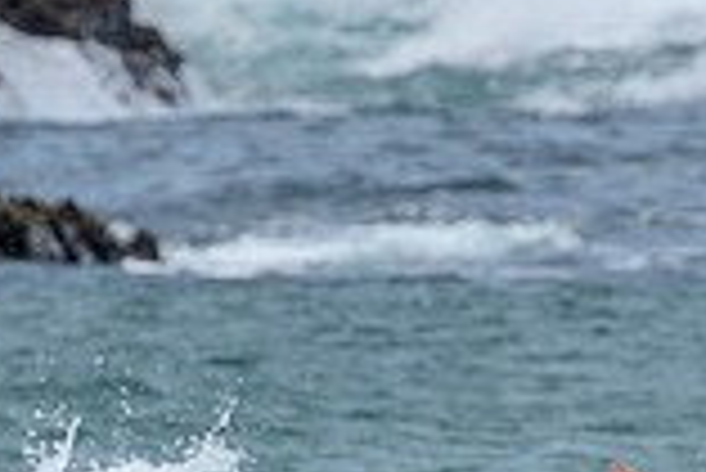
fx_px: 69447
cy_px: 663
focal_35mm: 3538
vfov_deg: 0.4
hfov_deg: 0.6
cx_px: 712
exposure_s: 1/2000
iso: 800
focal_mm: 800
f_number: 11
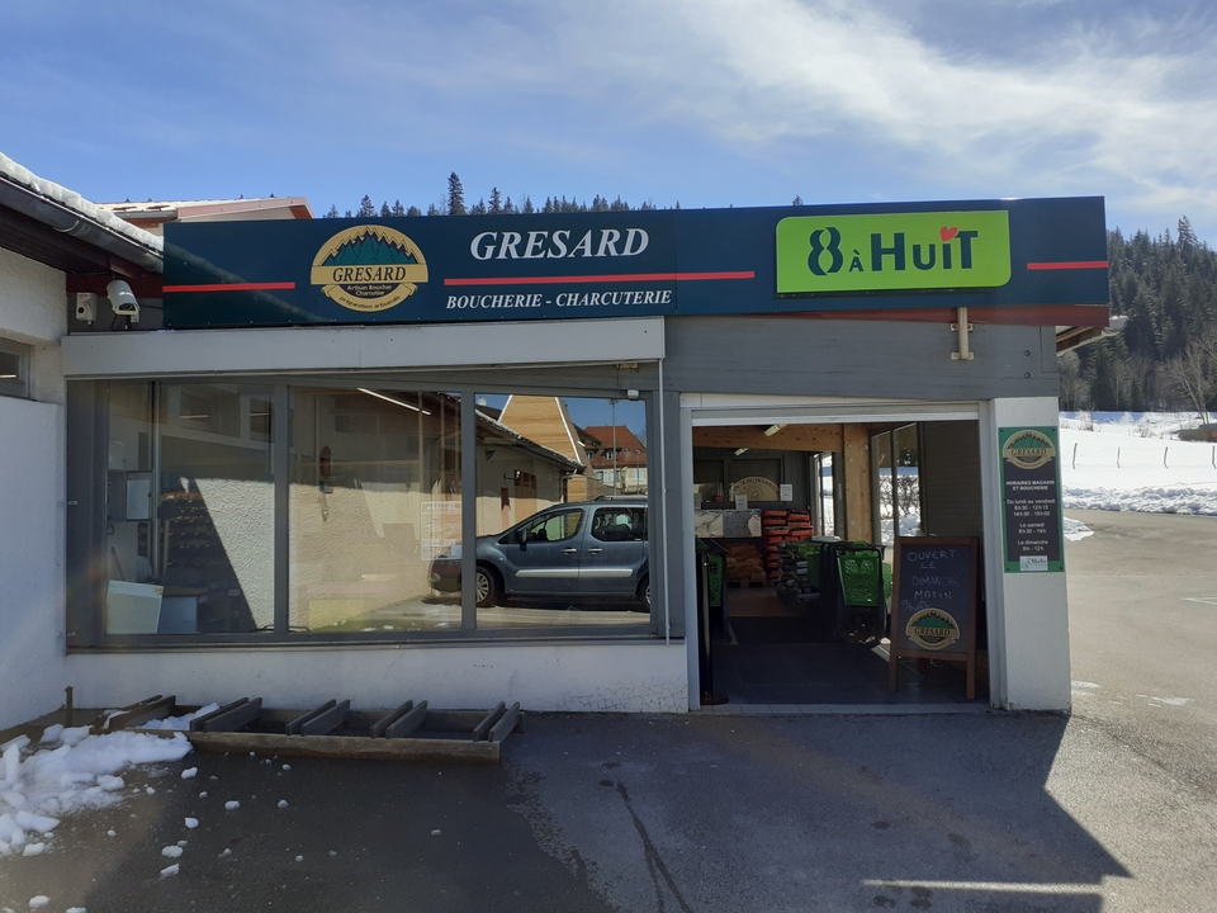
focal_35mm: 27
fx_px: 949
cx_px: 608
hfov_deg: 65.3
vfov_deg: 51.4
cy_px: 456
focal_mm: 3.6
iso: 40
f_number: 1.9
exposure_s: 1/1664
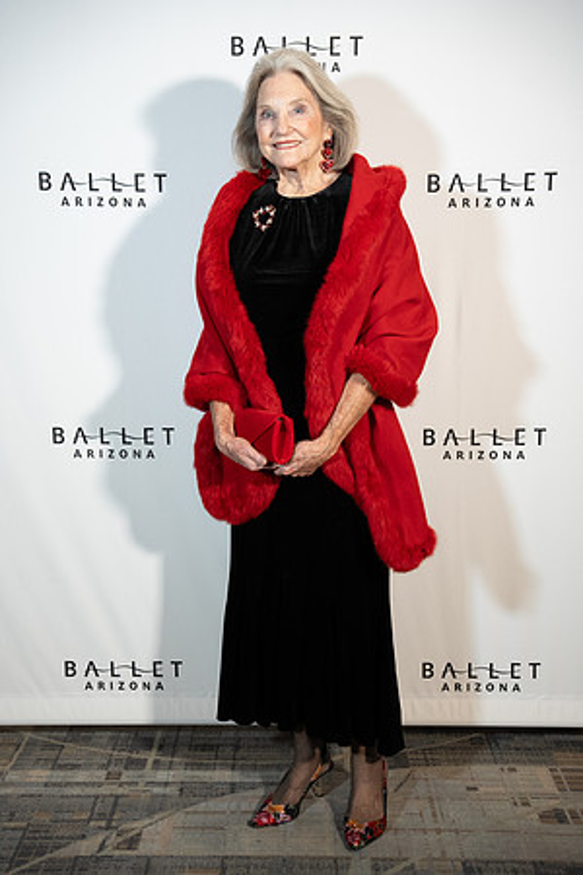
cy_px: 438
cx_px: 292
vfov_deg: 40.3
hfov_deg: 27.5
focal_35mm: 49
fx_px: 1193
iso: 1600
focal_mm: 49.1
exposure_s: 1/200
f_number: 2.8
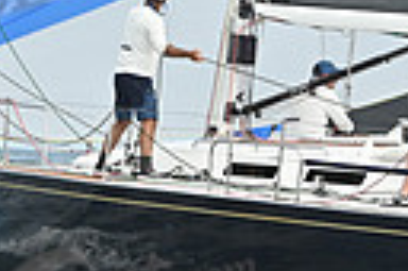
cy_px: 104
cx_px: 424
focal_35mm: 317
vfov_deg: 4.3
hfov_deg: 6.5
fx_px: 3588
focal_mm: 70
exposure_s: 1/1600
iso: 320
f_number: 5.6
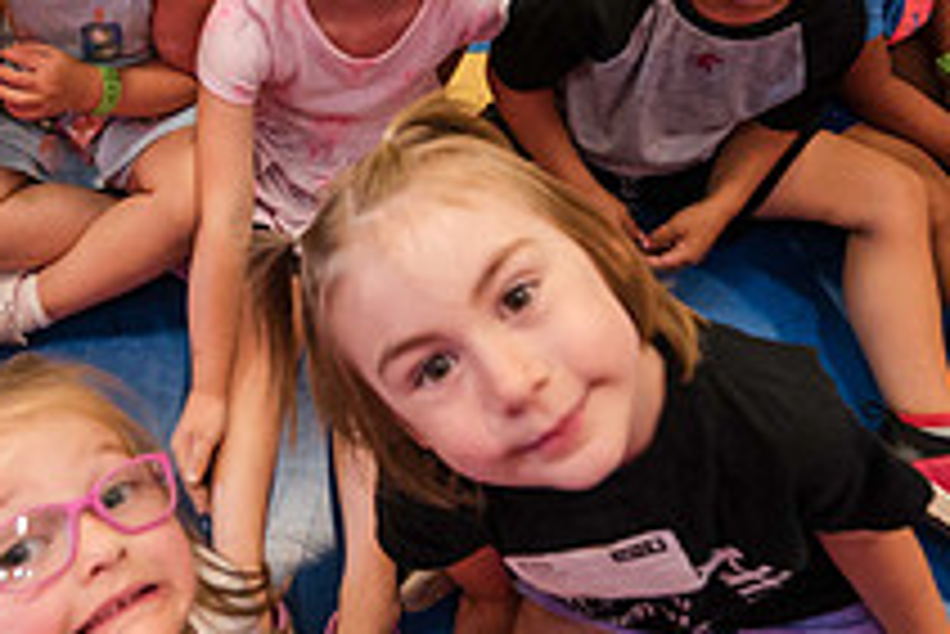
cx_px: 258
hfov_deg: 47.0
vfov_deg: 32.5
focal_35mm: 40
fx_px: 1056
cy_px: 128
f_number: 4
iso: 3200
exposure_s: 1/100
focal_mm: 14
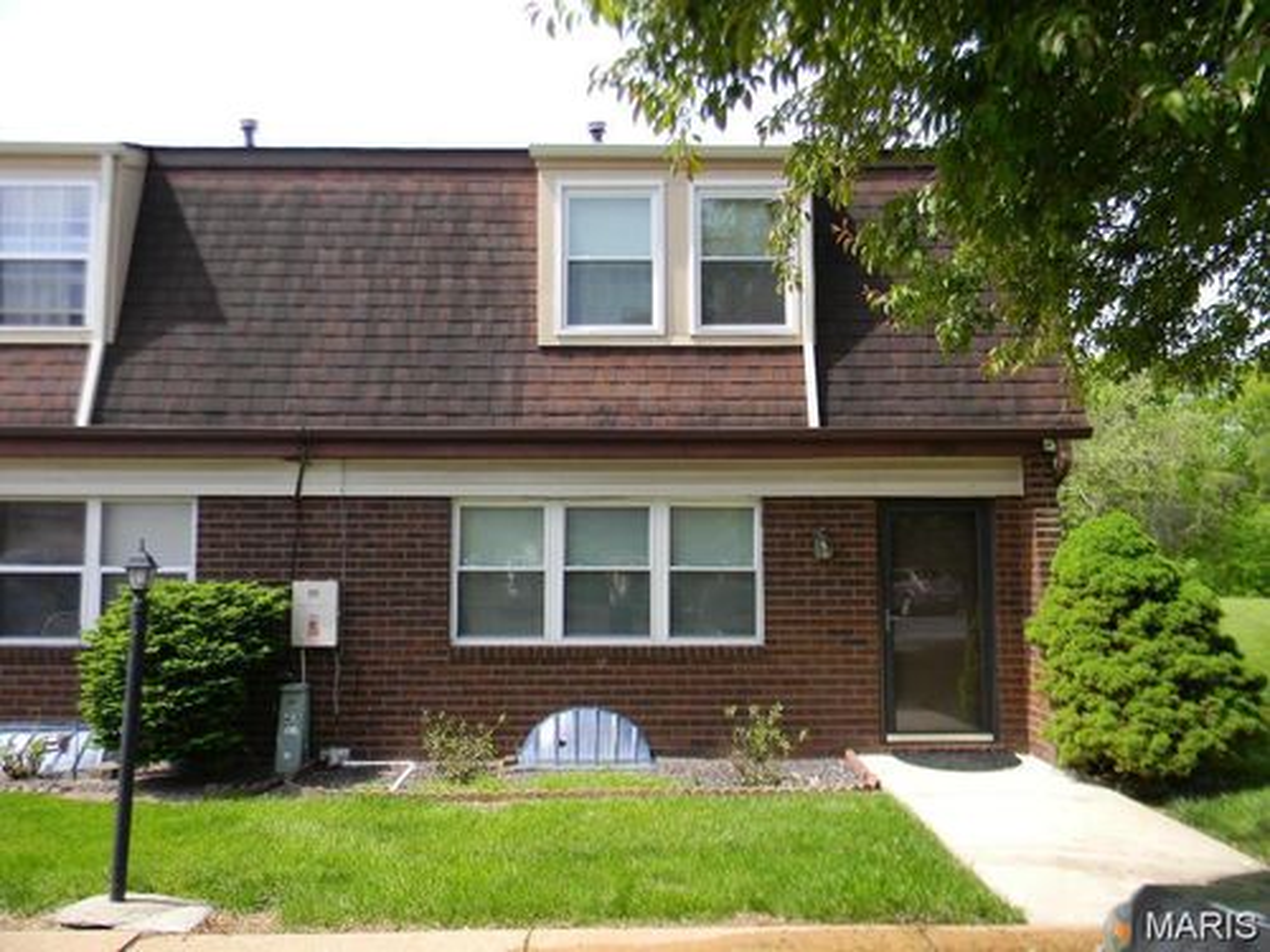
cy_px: 476
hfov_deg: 63.4
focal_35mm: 28
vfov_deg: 49.7
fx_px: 1027
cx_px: 635
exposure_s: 1/391
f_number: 3.5
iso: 80
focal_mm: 5
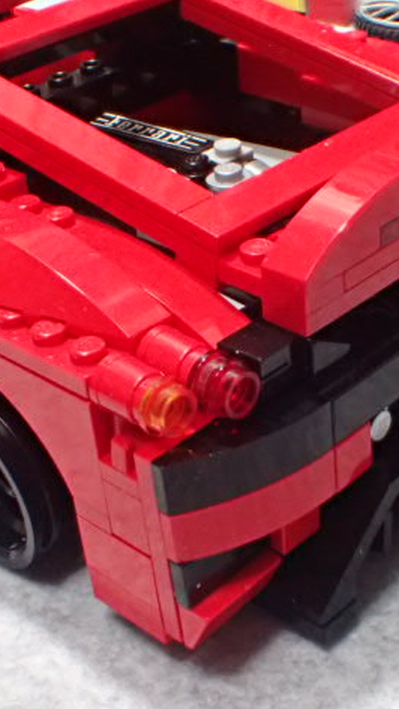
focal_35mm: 56
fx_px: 1053
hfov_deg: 21.4
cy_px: 354
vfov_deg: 37.2
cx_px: 268
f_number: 3.5
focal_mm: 6.86
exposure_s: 1/40
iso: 1250
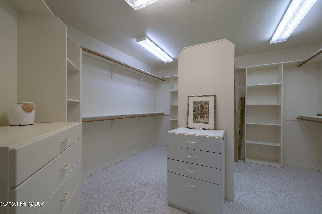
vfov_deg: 81.2
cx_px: 161
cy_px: 107
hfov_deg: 104.3
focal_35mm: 14
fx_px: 125
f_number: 7.1
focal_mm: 14
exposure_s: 1/30
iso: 200
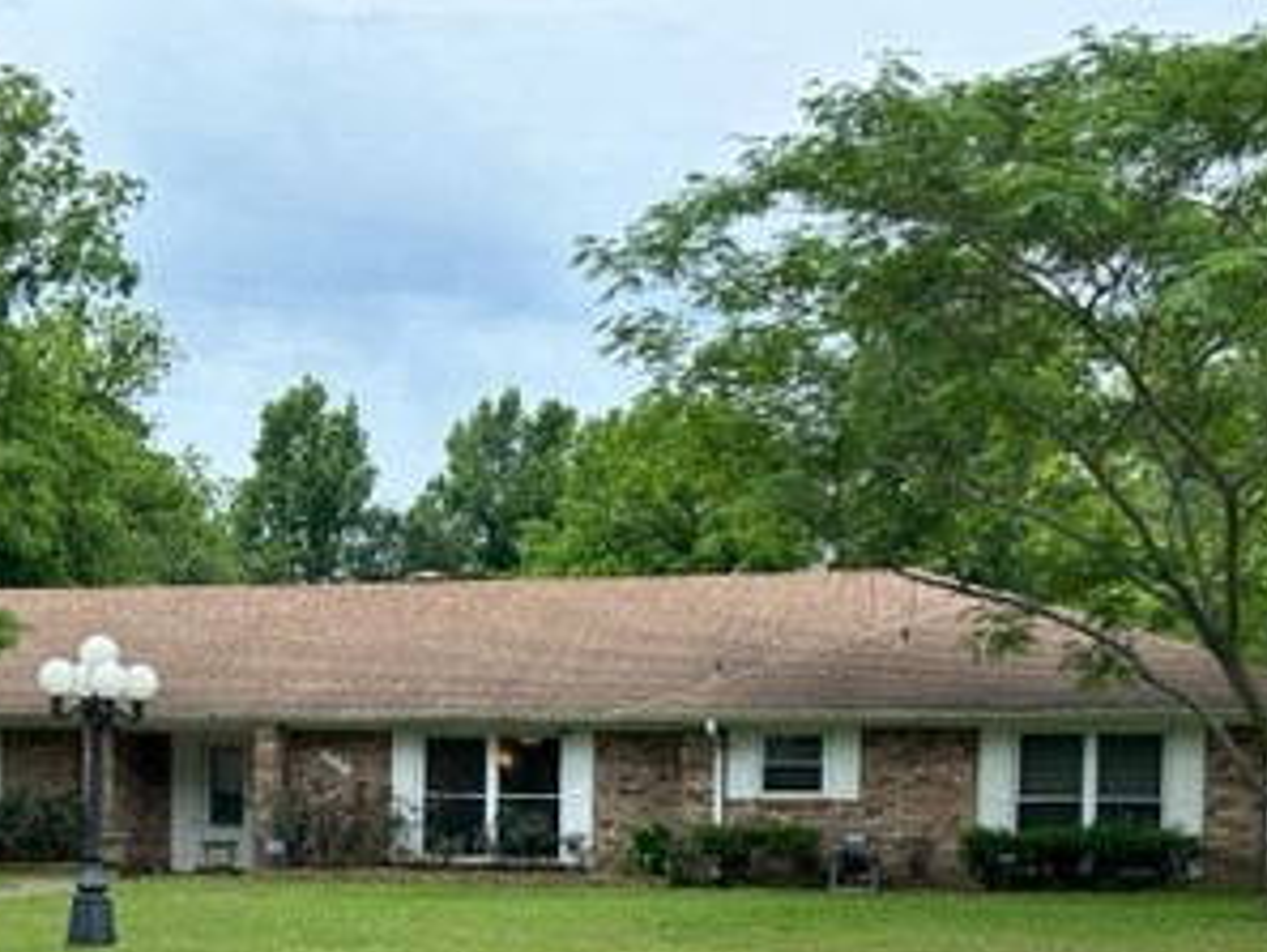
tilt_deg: -1.5
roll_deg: -1.1
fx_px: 2051
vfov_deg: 25.2
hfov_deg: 34.2
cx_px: 478
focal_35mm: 56
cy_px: 884
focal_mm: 5.7
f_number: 1.5
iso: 50
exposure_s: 1/1079
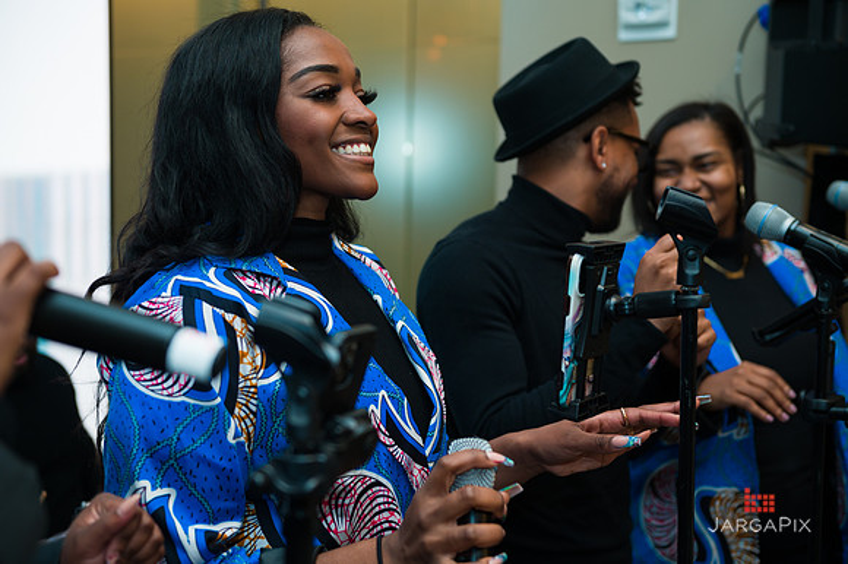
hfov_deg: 38.2
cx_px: 424
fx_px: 1224
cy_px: 282
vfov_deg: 26.0
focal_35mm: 52
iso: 400
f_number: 4
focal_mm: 52
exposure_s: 1/200
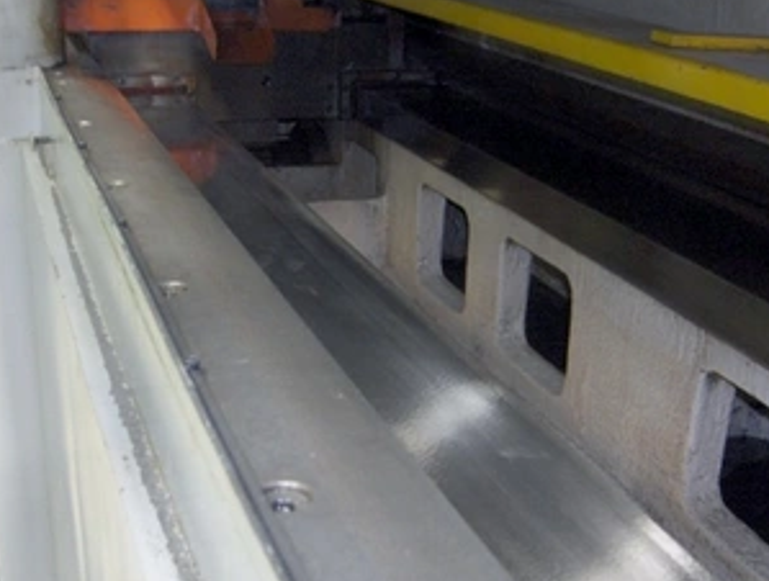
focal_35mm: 52
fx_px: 1158
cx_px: 395
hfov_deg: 36.7
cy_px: 364
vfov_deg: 28.1
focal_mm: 8
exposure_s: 1/3.47
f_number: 2.8
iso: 100
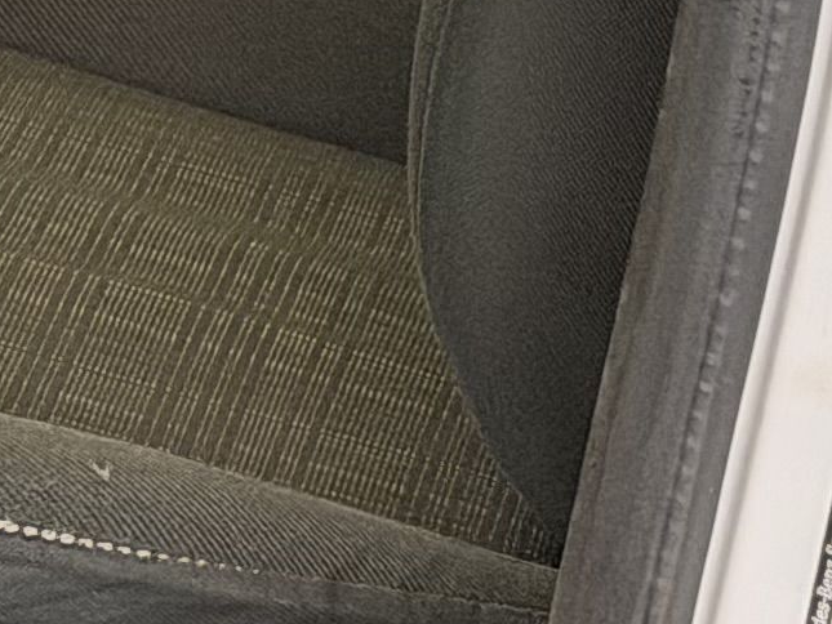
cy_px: -1057
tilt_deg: -12.8
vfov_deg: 4.8
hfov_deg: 6.5
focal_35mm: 300
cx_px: -675
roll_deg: -0.8
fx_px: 7212
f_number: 1.78
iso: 250
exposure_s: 1/43
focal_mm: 6.76
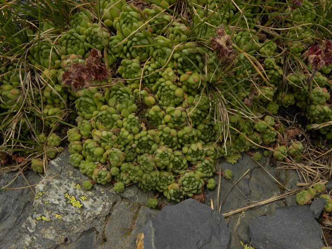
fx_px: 441
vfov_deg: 31.5
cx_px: 166
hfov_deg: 41.2
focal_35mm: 46
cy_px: 124
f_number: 5
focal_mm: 8.2
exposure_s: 1/500
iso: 64
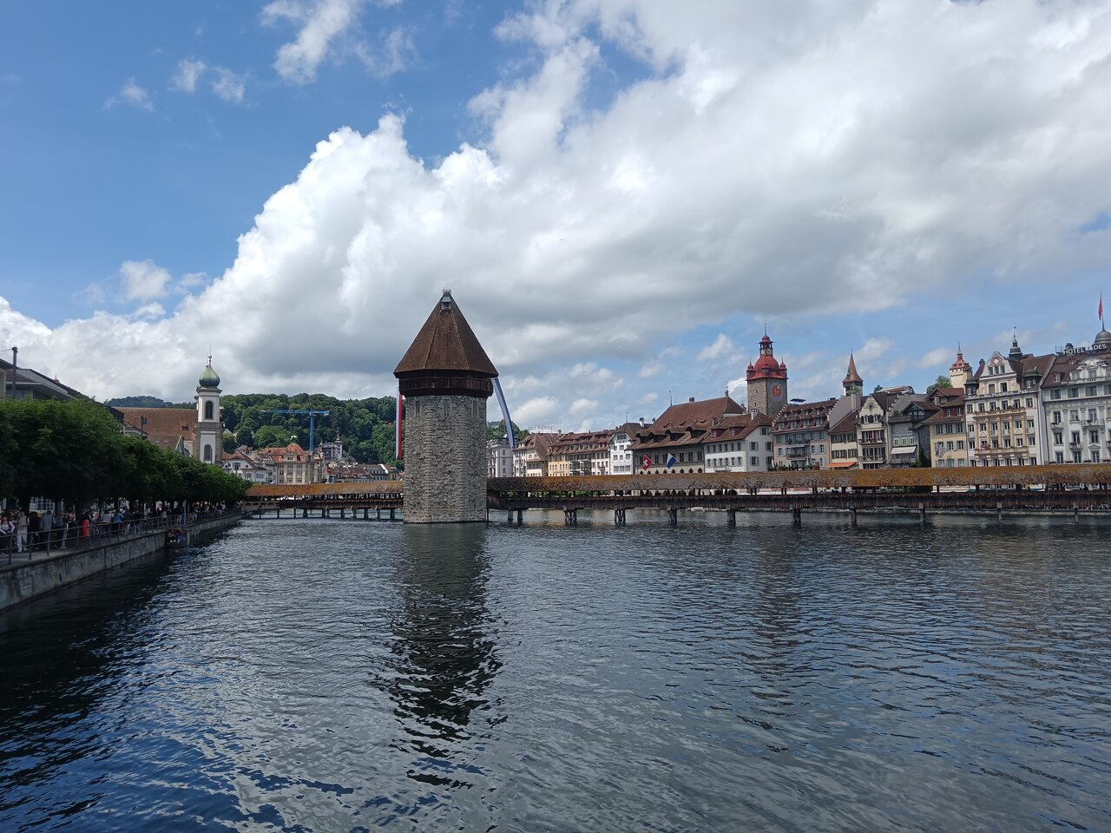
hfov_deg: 65.3
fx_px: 867
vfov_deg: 51.4
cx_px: 556
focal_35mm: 27
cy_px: 416
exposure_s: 1/1183
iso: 103
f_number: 1.9
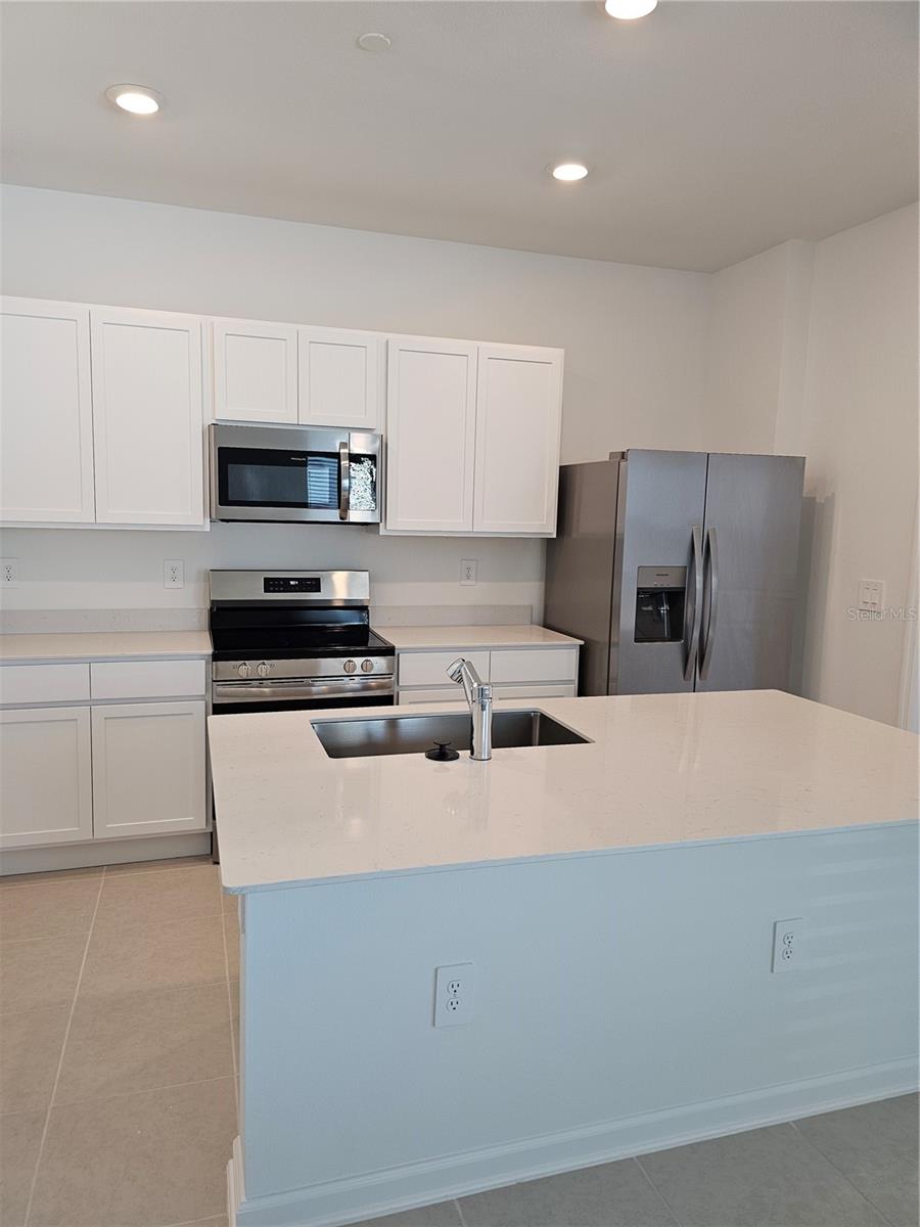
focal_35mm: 23
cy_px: 614
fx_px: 815
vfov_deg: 73.9
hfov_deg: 58.9
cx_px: 460
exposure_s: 1/120
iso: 100
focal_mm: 6.3
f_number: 1.7
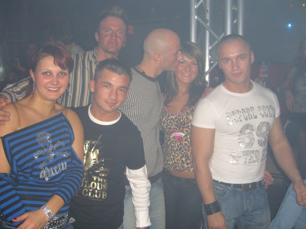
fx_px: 336
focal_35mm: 38
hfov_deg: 49.0
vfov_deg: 37.7
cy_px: 114
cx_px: 153
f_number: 2.8
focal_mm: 7.9
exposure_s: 1/60
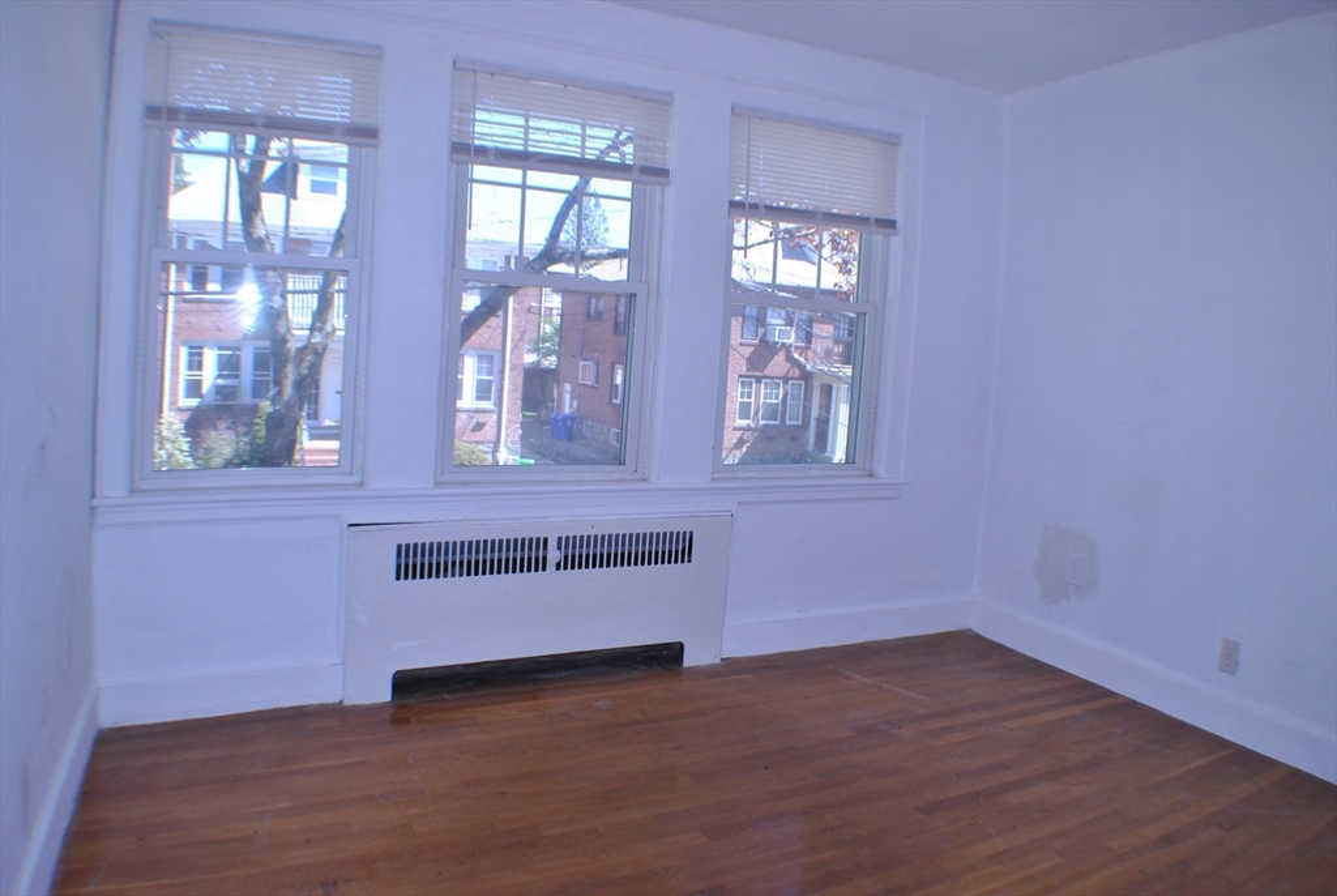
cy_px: 448
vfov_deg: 37.0
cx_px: 668
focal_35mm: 36
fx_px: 1339
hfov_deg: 53.1
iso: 100
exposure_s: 1/100
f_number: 4
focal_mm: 24
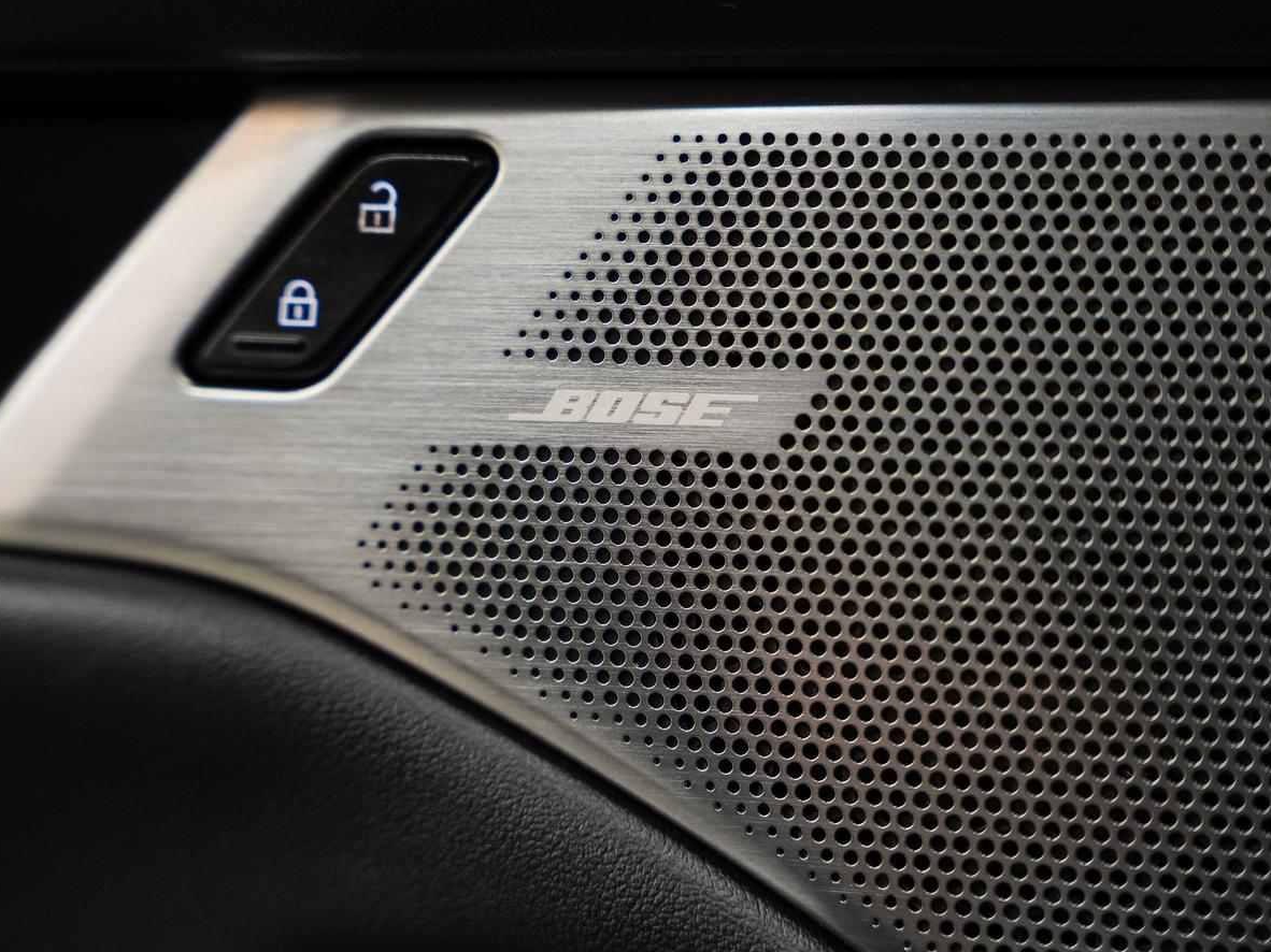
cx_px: 681
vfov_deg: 20.2
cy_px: 453
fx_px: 2680
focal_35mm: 73
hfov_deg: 26.7
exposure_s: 1/40
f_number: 3.5
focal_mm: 62.3
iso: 1000
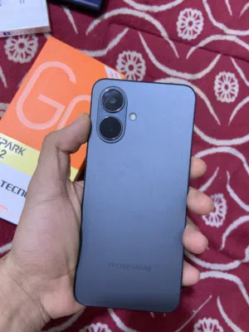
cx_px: 124
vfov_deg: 67.3
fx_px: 249
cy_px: 166
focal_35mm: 26
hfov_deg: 53.1
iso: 250
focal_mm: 4.25
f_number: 1.8
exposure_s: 1/60
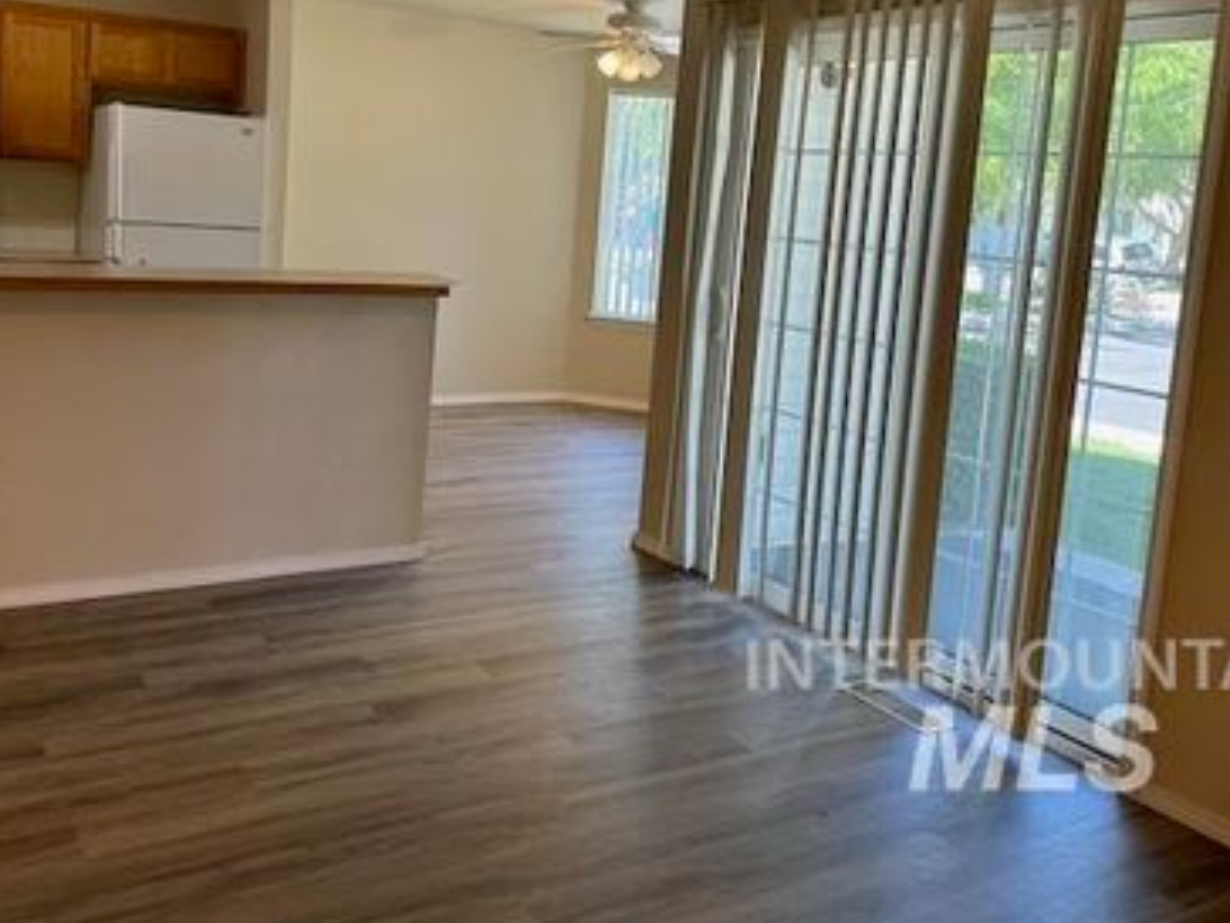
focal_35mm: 33
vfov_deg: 42.4
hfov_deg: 55.1
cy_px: 306
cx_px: 510
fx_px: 1173
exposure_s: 1/120
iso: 100
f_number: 1.78
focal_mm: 6.76
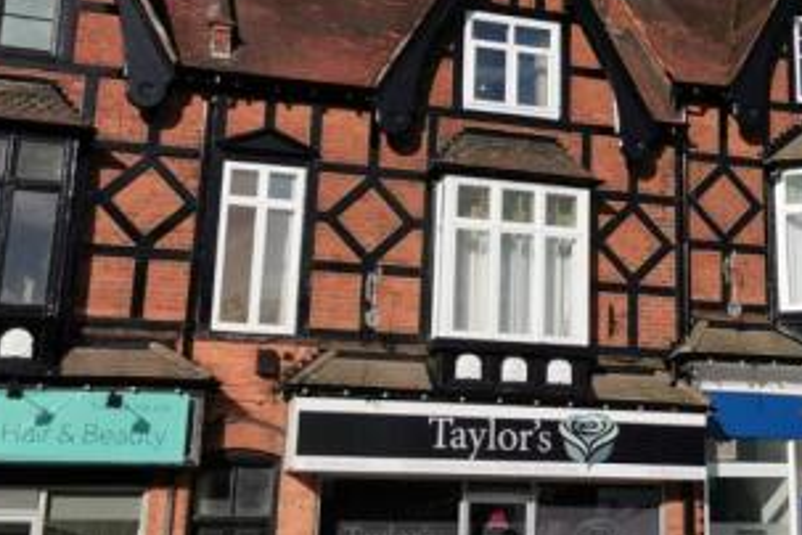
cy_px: 70
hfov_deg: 26.4
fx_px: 1648
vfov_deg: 18.2
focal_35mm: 74
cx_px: 735
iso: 50
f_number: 1.6
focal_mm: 5.56
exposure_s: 1/6061
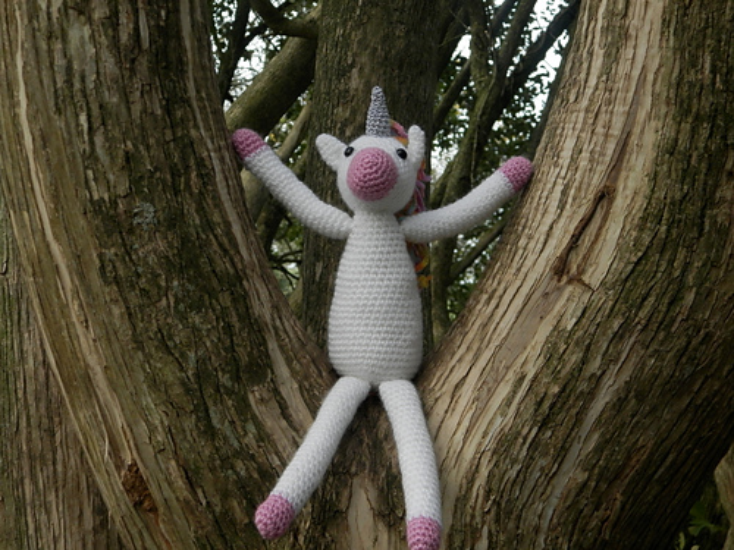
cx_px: 367
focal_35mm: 68
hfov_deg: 28.6
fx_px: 1442
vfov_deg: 21.6
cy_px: 275
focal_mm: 12.2
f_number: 4
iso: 200
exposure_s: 1/100
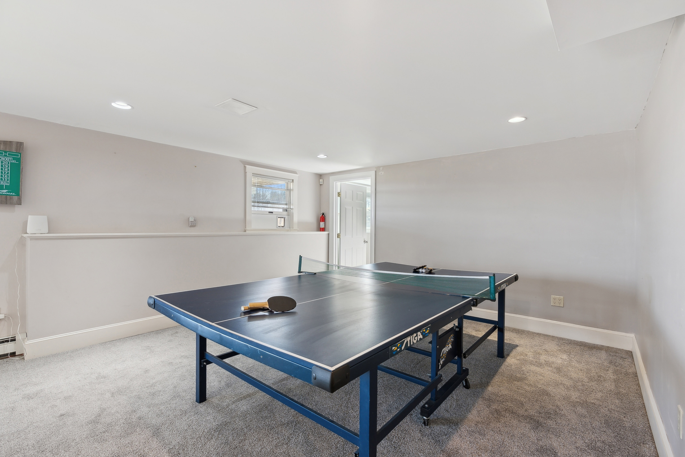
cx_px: 342
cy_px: 228
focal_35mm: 16
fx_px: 305
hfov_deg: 96.7
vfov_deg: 73.8
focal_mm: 16
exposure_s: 1/30
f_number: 7.1
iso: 400
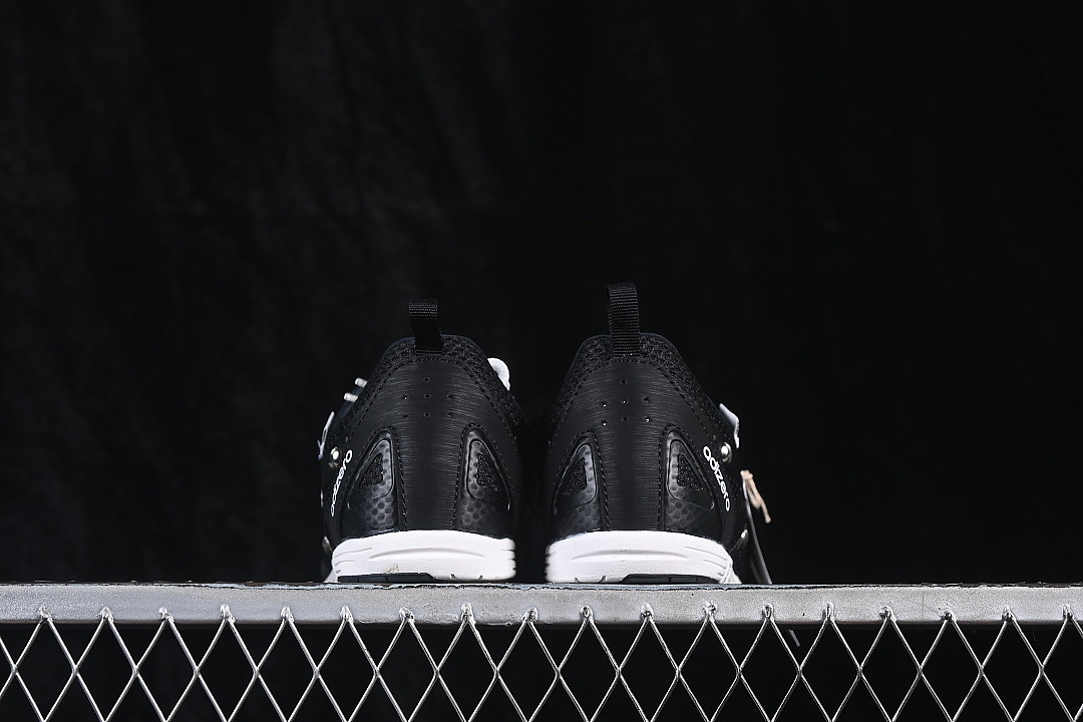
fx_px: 2256
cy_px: 361
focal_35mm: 75
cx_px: 542
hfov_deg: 27.0
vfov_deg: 18.2
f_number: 6.3
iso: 160
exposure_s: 1/60
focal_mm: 50
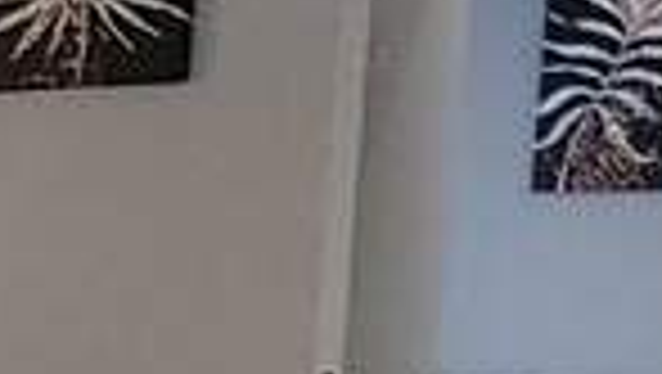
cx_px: -405
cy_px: 644
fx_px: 2214
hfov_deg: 15.4
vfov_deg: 9.3
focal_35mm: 126
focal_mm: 1.42
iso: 143
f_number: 2.2
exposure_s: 1/100
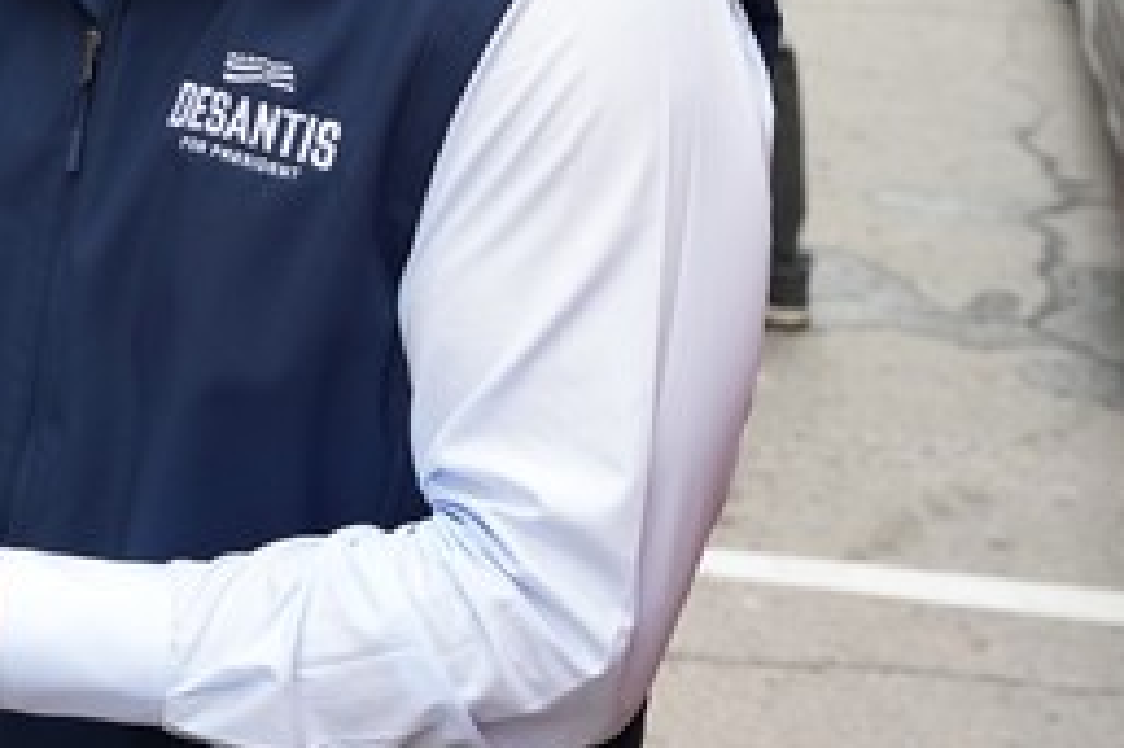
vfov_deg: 16.6
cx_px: 83
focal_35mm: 81
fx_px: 2527
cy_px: 68
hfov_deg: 24.3
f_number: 5
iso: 640
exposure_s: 1/320
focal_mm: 32
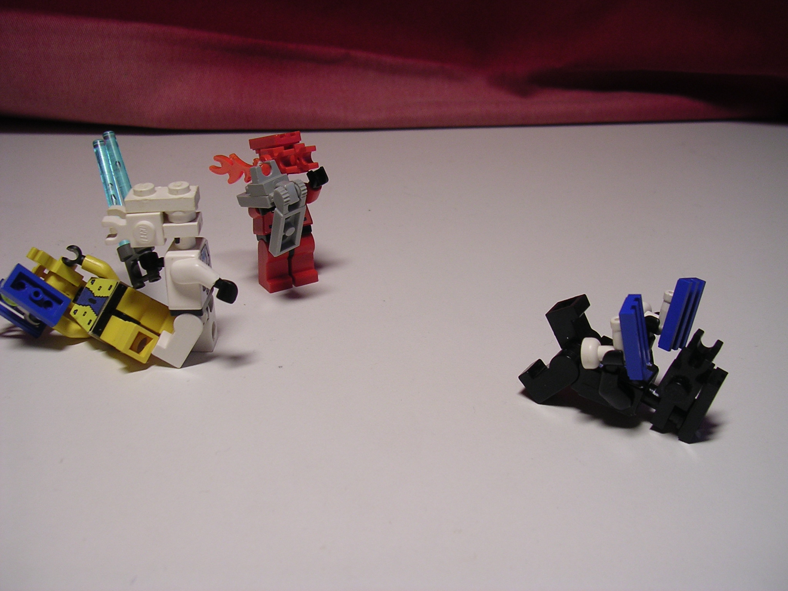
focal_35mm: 38
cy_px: 296
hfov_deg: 49.0
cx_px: 394
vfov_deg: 37.7
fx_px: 865
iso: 100
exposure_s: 1/28.6
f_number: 2.8
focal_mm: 5.8
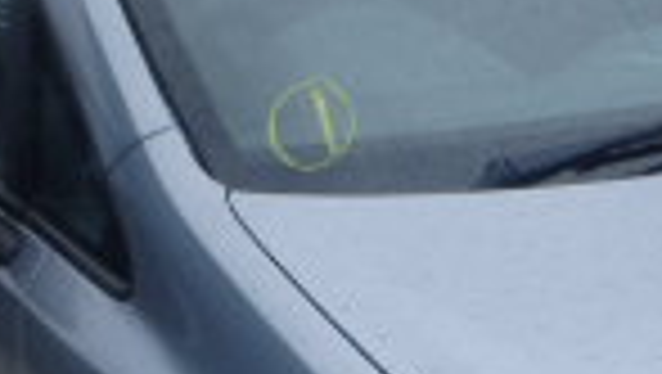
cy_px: 613
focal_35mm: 133
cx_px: 648
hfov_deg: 15.8
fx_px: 2337
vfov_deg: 8.9
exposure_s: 1/400
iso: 125
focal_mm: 5
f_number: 3.9
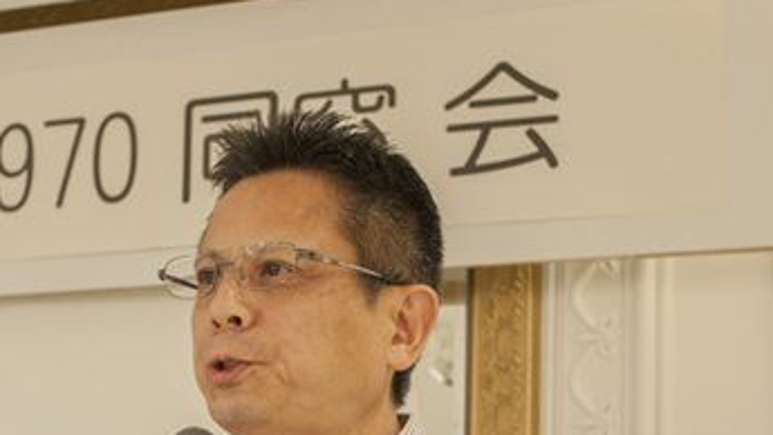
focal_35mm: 68
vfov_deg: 17.3
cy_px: 435
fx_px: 1394
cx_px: 213
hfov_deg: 30.6
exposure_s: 1/100
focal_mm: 35
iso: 800
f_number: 5.6
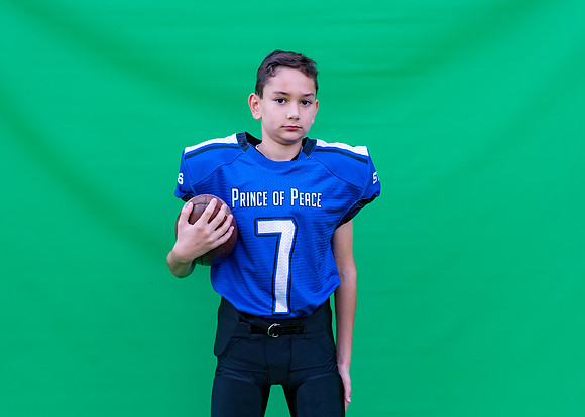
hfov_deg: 36.8
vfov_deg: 26.7
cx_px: 292
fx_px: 879
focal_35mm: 53
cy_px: 208
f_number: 2.8
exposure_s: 1/400
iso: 125
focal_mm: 50
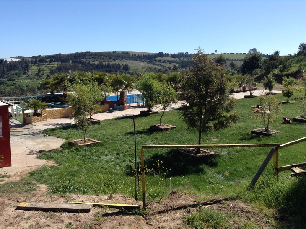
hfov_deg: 55.4
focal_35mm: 33
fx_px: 291
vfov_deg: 42.9
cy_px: 114
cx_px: 153
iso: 32
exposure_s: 1/1016
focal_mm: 3.3
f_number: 2.4
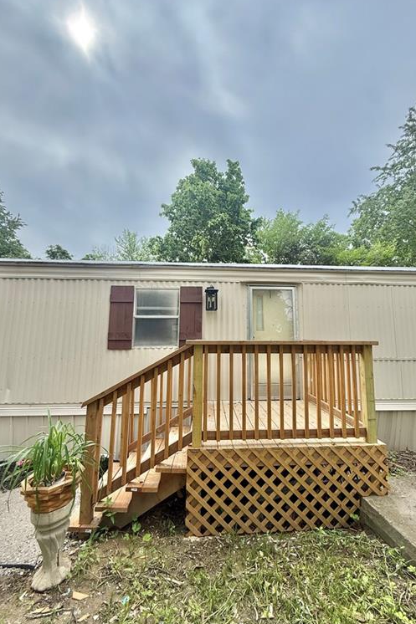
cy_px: 311
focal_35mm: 15
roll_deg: -0.1
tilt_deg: +7.3
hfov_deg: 77.2
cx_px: 223
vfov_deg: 100.4
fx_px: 260
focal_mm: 2.22
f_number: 2.2
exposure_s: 1/789
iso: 64
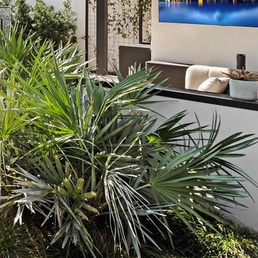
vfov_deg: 32.3
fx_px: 405
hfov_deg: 23.6
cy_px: -5
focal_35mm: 48
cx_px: -174
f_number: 9
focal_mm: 16
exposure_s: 1/25
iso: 100
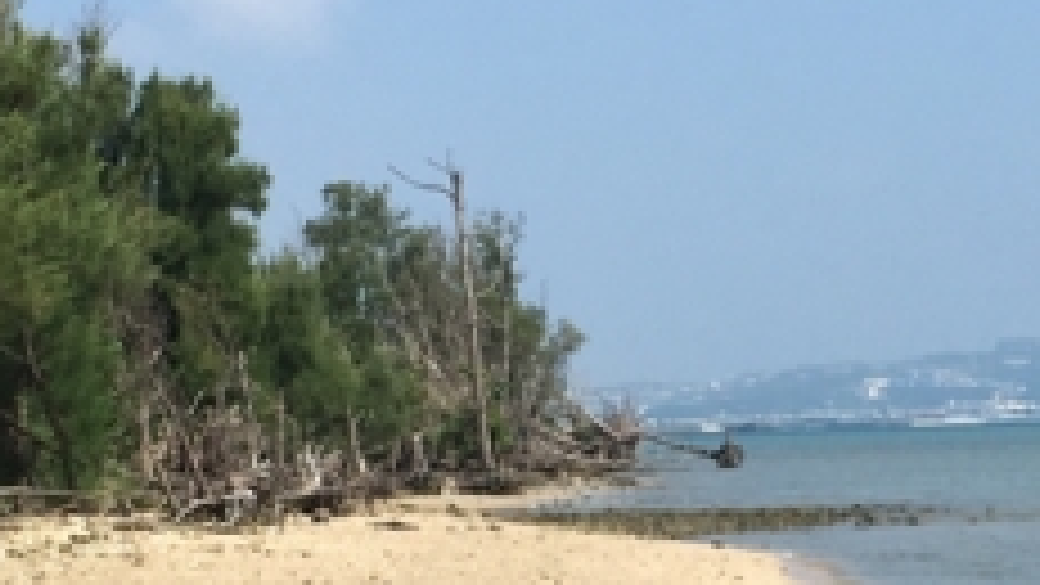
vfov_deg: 8.7
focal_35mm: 140
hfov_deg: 15.3
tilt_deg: +3.7
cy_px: 436
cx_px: 779
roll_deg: +1.1
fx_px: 3861
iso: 25
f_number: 2.2
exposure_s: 1/1709
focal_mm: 4.15
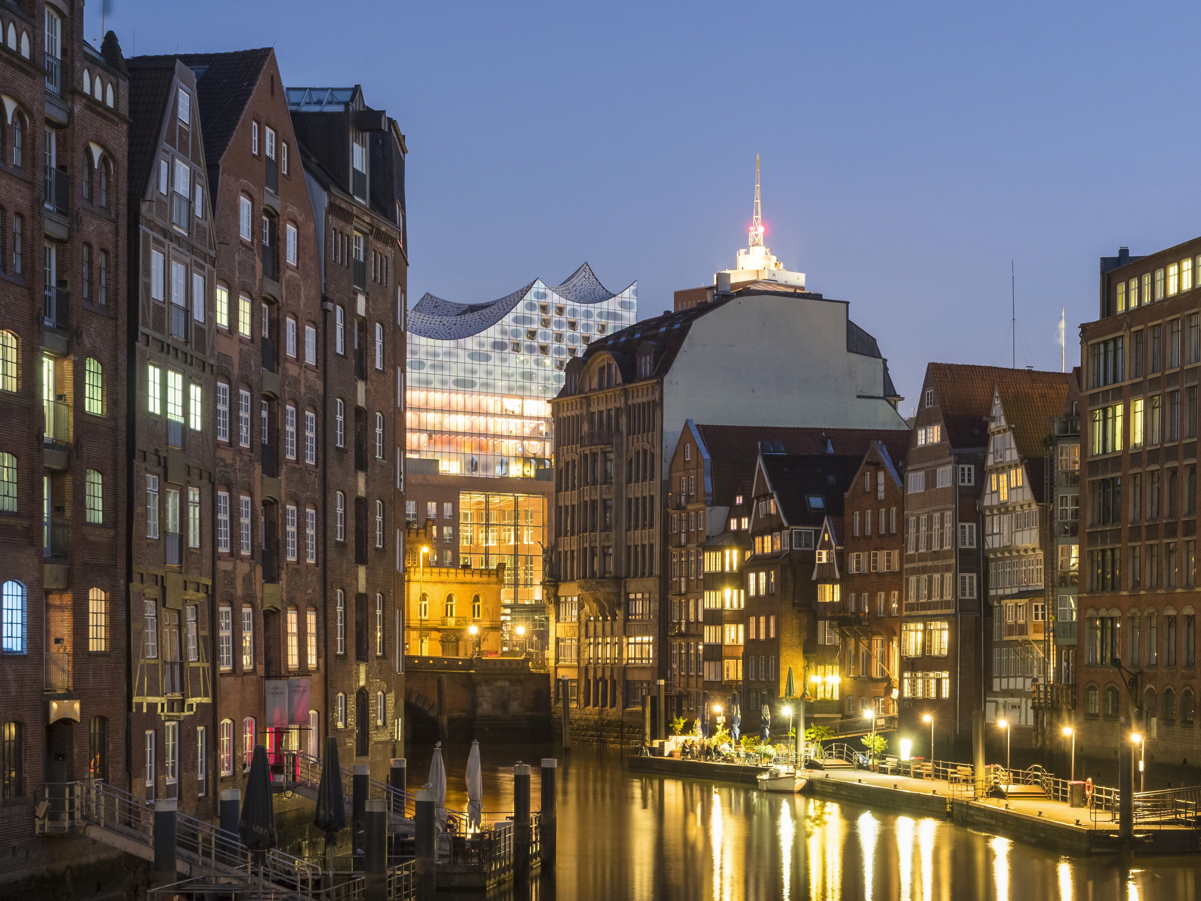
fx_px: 2533
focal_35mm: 73
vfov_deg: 20.1
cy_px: 605
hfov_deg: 26.4
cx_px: 858
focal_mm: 25
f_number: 5
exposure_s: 15
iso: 200
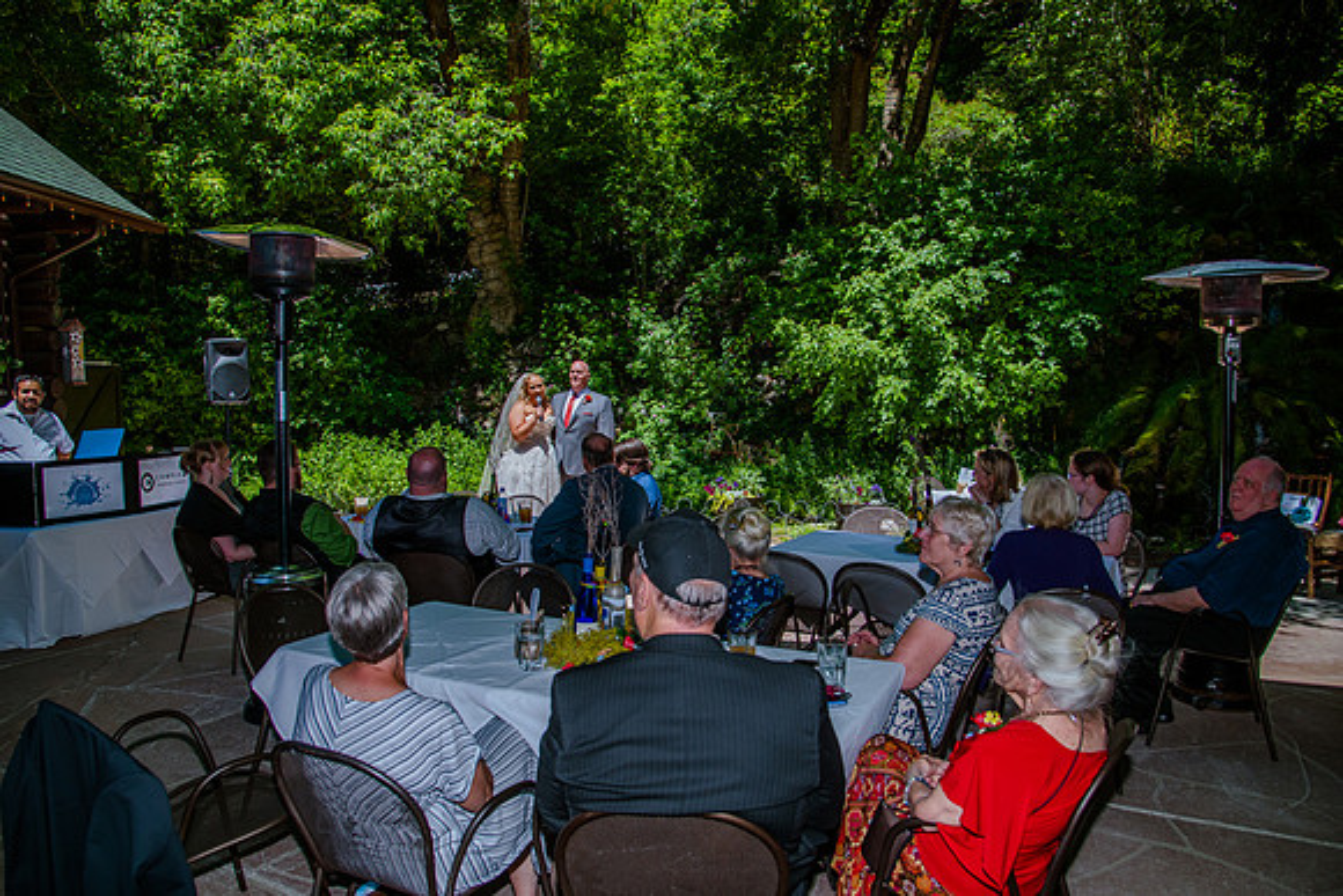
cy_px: 447
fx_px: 921
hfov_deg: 72.2
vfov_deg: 51.9
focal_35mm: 25
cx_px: 671
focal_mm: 24
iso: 250
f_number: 5.6
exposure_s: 1/1000
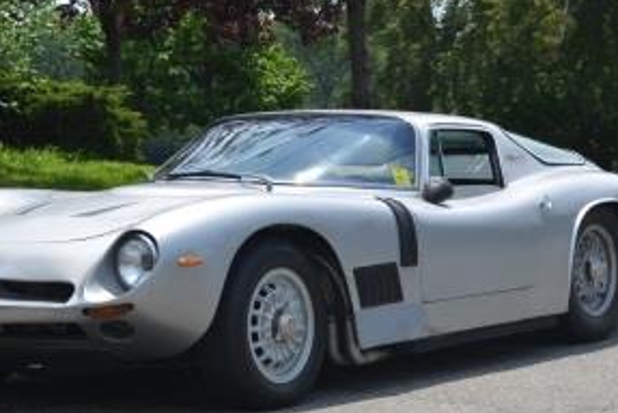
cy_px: 175
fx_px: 2213
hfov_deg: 15.9
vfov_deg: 10.7
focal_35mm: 129
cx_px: 258
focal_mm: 55
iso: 100
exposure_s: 1/250
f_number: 8
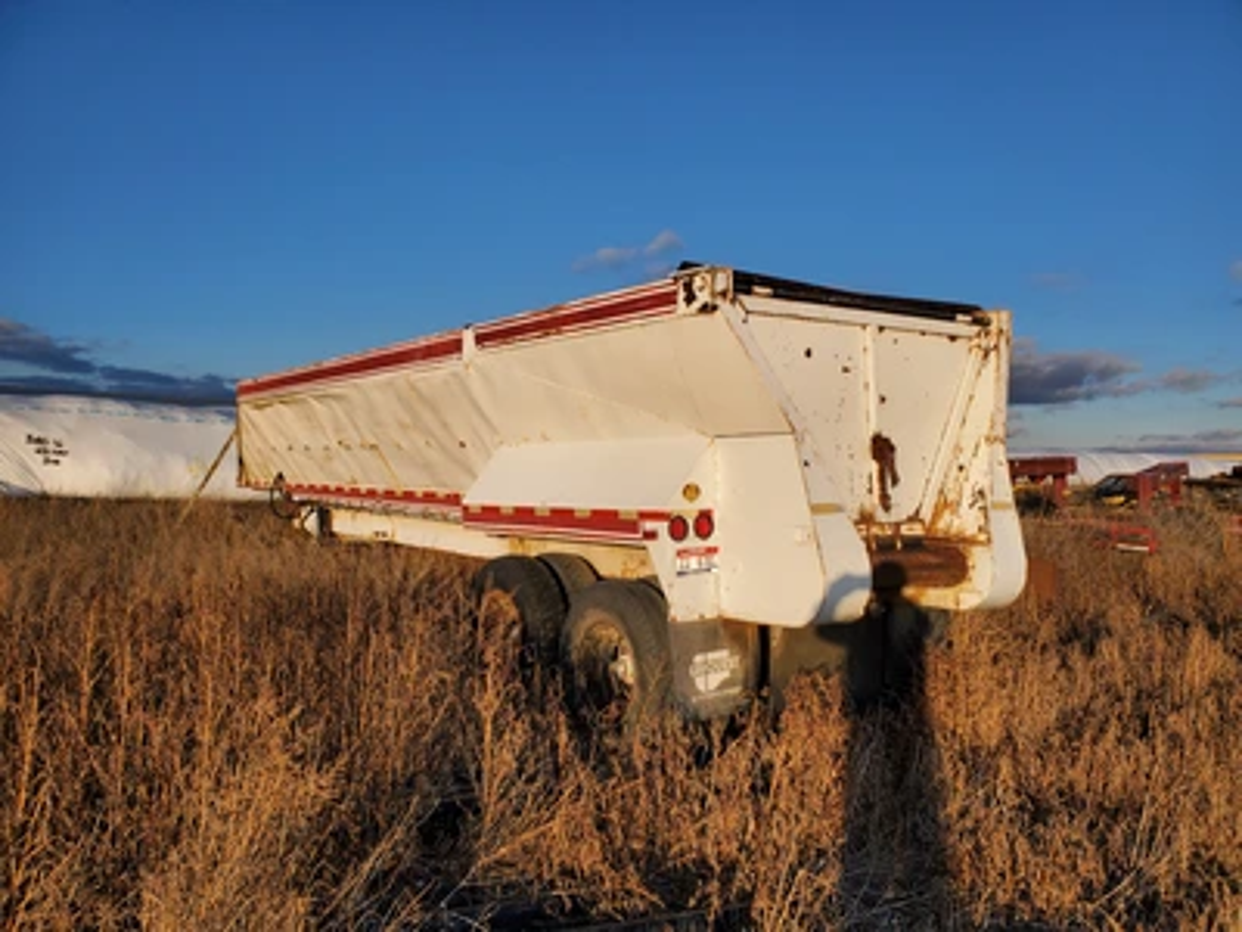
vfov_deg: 53.1
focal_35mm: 26
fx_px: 933
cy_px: 466
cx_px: 621
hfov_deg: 67.3
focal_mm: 4.3
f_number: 2.4
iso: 50
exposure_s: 1/2205
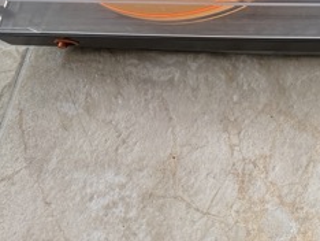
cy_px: -137
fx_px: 759
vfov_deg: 16.2
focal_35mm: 82
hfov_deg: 19.7
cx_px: 517
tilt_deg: -58.8
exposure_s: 1/121
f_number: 1.78
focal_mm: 6.76
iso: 160
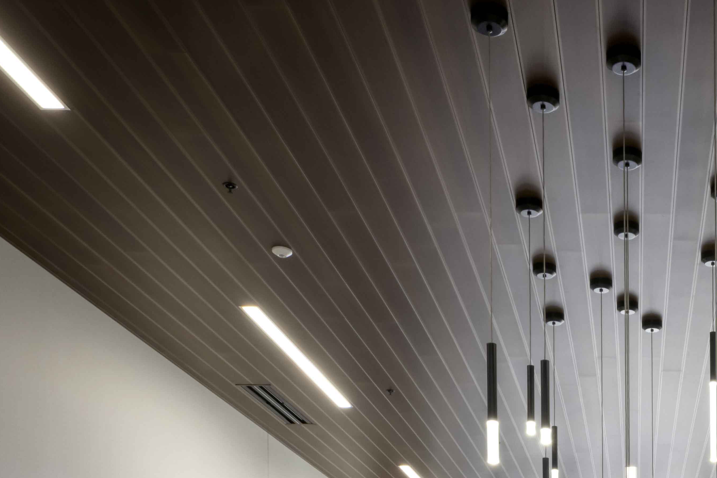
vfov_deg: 22.4
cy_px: 669
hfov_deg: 35.8
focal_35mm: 52
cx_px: 652
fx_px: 1036
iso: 200
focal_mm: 17
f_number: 16
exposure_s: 1/6
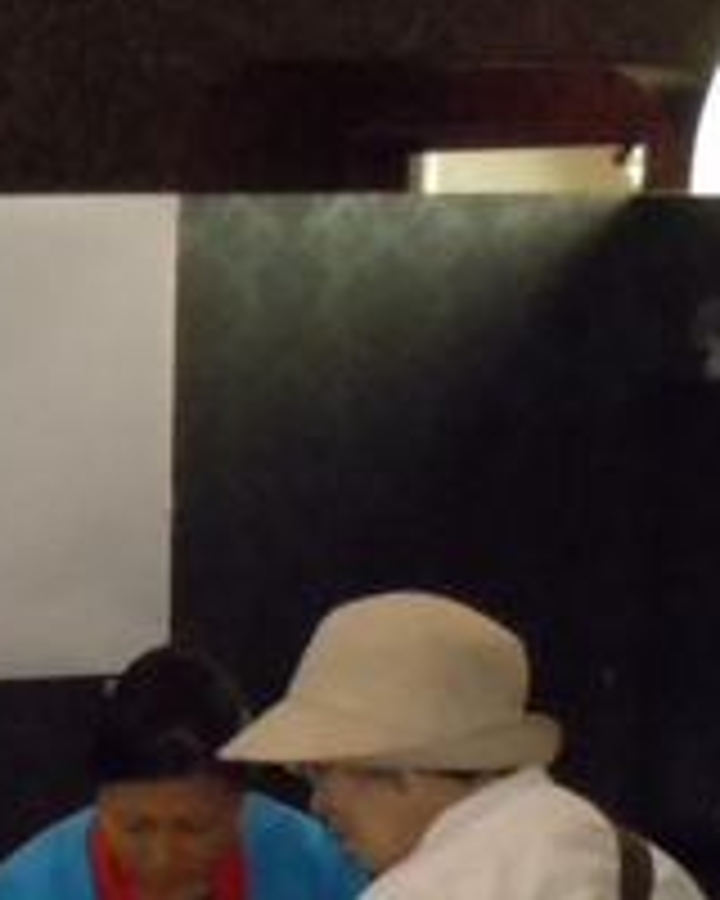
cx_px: -994
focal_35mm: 211
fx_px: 5620
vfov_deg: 9.0
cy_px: 1246
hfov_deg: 6.9
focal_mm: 9.6
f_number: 4.9
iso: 1000
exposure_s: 1/30
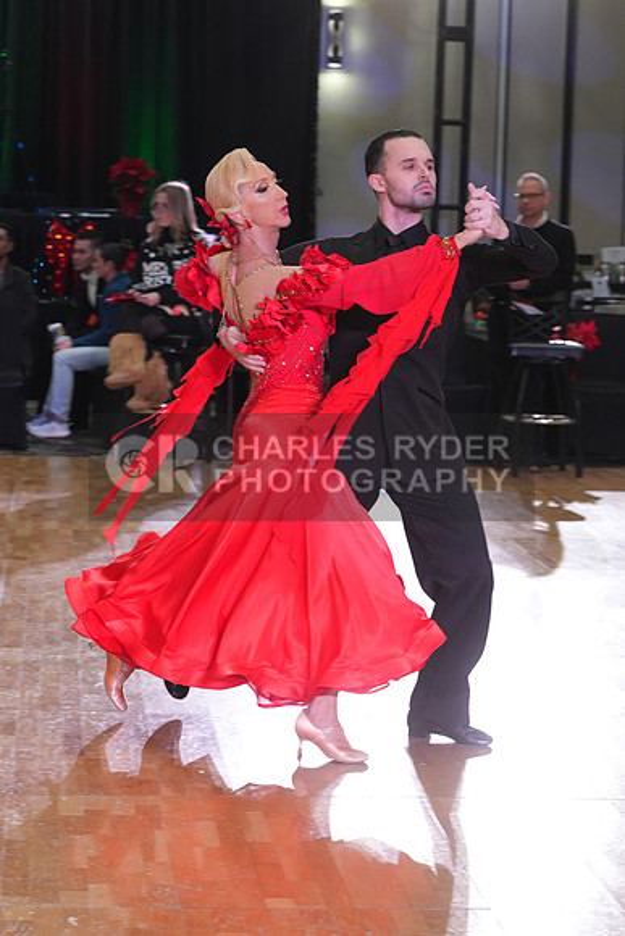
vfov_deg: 20.6
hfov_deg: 13.8
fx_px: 2576
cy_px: 468
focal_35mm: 99
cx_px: 312
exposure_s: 1/200
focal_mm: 99
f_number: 8
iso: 4000
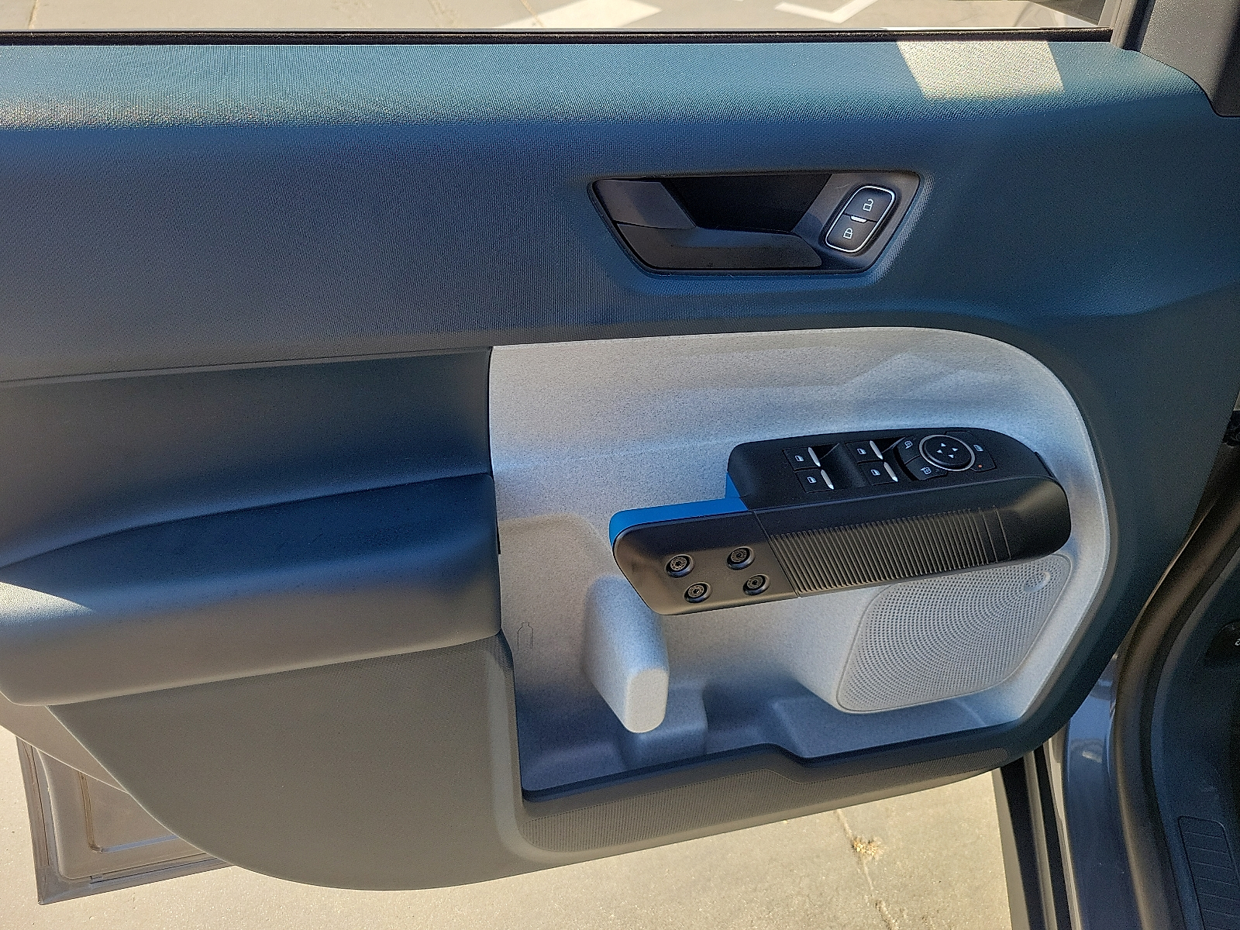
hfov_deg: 67.3
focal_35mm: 26
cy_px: 465
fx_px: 931
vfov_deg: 53.1
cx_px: 620
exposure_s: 1/238
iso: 50
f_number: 1.8
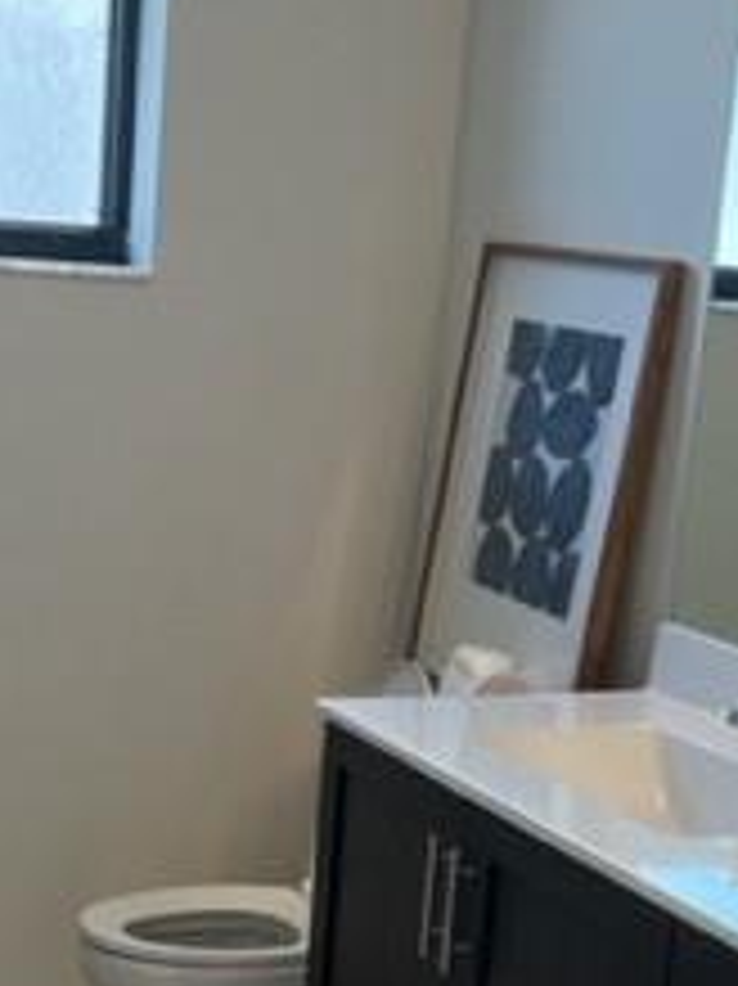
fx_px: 2162
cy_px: 819
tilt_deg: -16.4
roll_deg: -2.6
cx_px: 202
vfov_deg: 25.1
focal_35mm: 76
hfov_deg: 19.3
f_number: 1.5
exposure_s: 1/120
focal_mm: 5.7
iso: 40
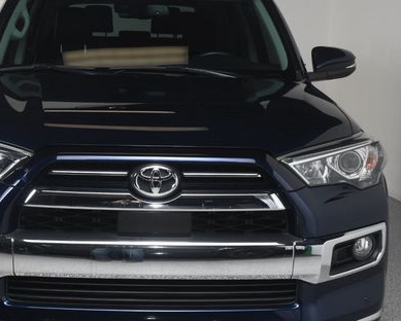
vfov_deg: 20.7
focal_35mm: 74
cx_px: 146
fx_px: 879
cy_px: 186
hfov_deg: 25.6
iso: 100
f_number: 9
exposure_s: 1/160
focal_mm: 32
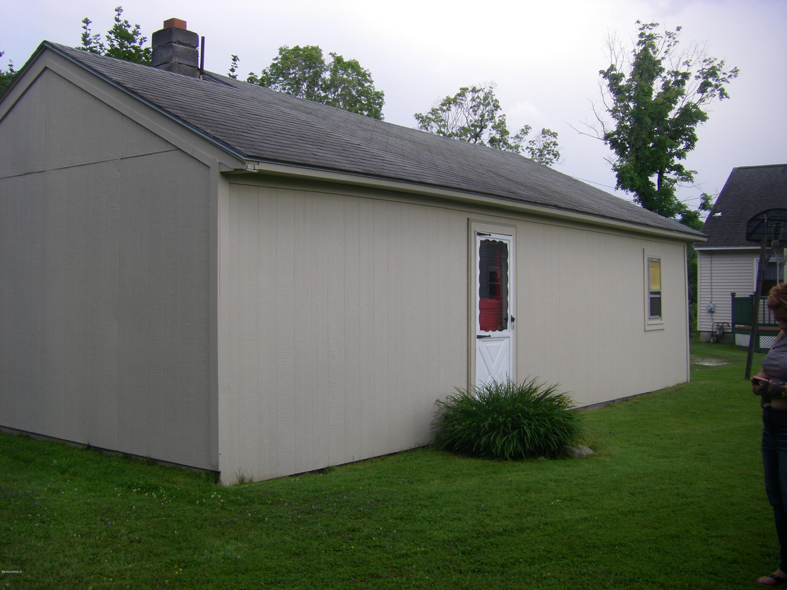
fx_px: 864
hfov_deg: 49.0
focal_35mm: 38
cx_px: 394
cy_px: 295
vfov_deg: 37.7
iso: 64
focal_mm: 6.3
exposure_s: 1/125
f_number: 3.5
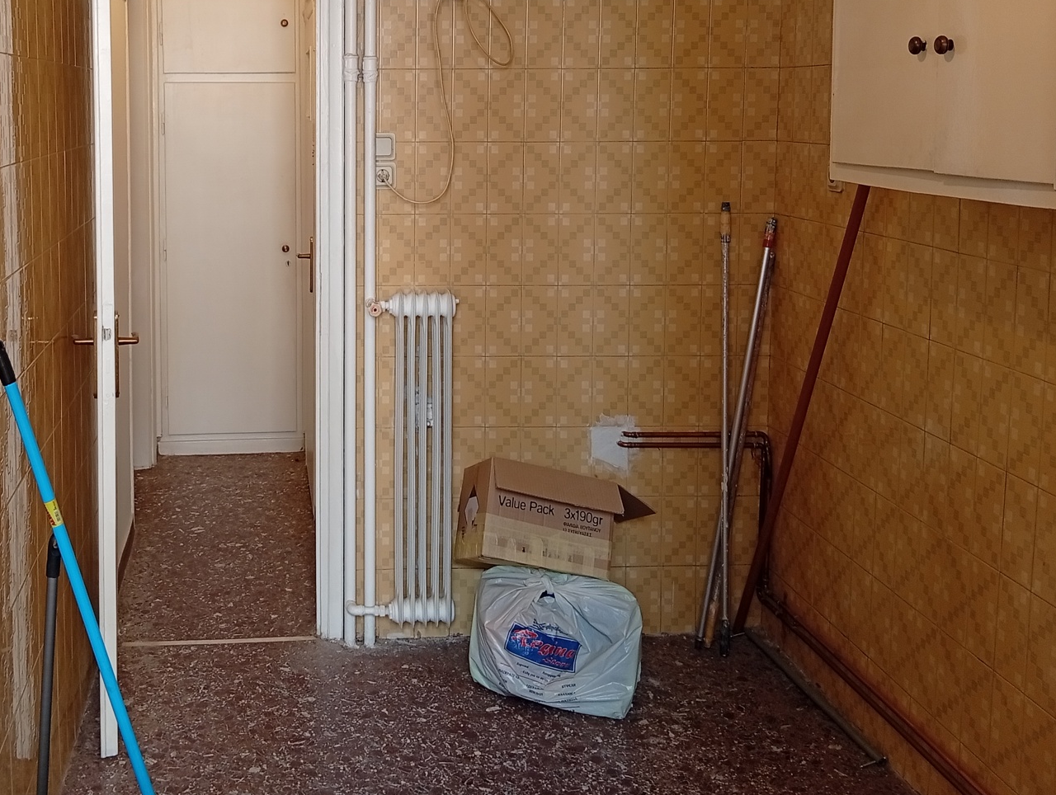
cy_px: 202
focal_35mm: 39
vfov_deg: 36.1
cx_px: 312
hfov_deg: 46.7
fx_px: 1192
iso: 142
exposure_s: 1/50
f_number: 1.8
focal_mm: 3.96
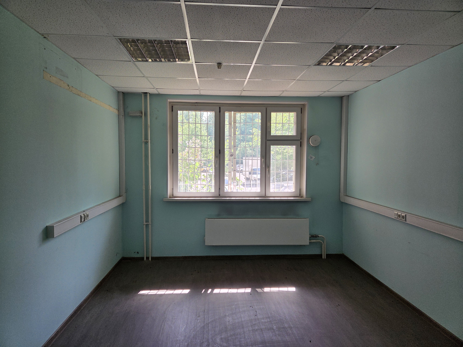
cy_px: 174
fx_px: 308
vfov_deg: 58.9
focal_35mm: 23
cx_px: 232
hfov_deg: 73.9
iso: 50
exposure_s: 1/180
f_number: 1.8
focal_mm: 5.4
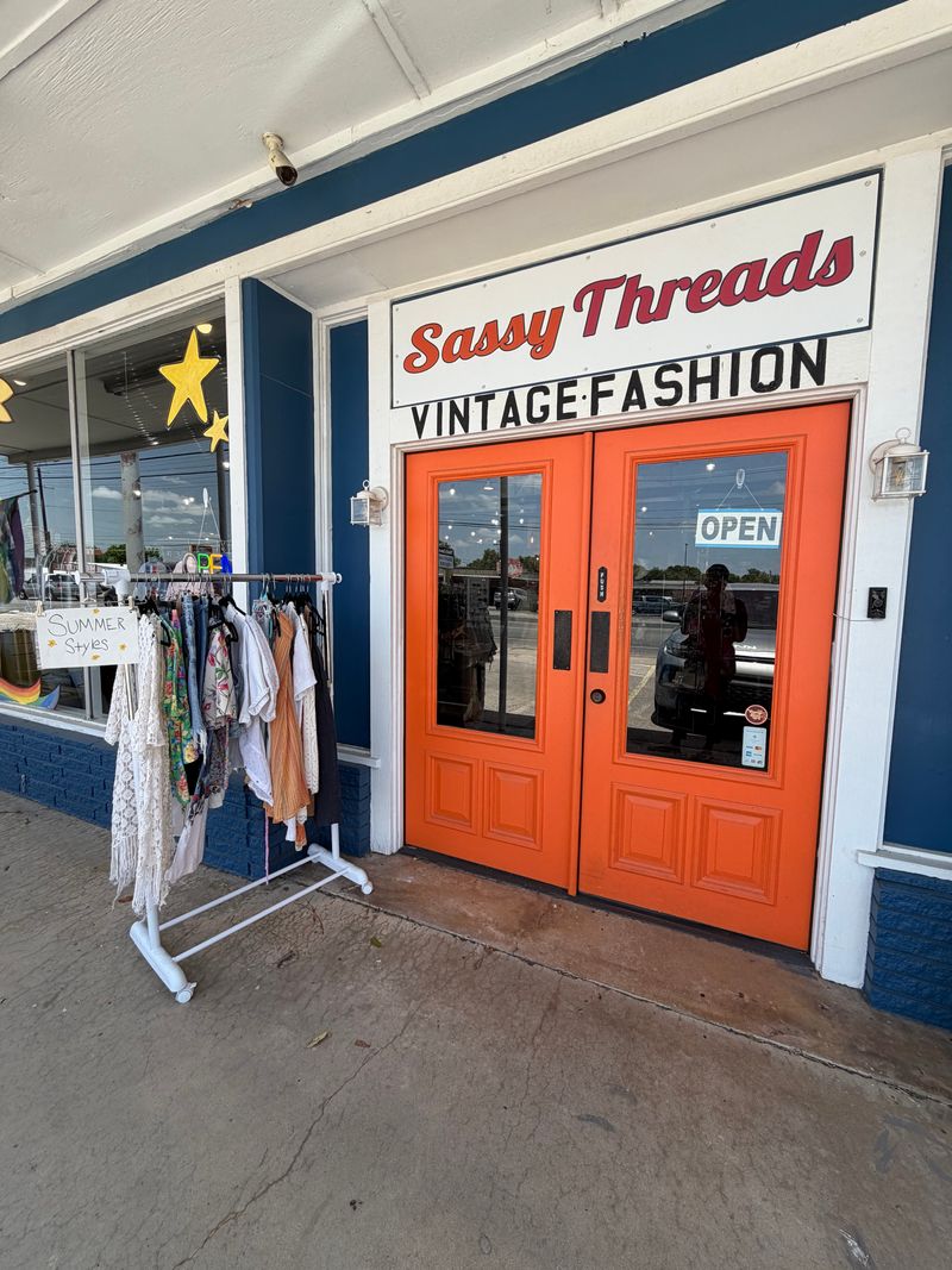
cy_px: 635
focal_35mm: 14
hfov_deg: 85.7
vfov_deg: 102.1
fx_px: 513
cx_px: 476
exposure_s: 1/502
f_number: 2.2
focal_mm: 2.22
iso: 64
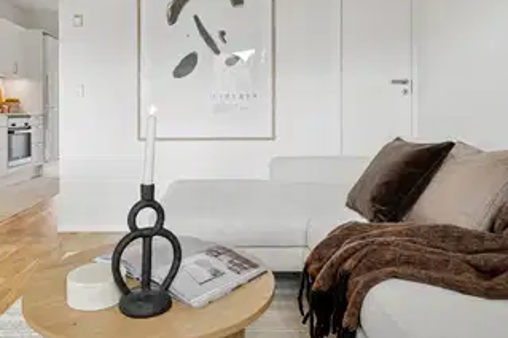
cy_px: 123
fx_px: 418
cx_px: 220
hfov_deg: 62.3
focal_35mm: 30
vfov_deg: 43.6
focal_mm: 15
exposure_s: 1/50
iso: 200
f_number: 6.3
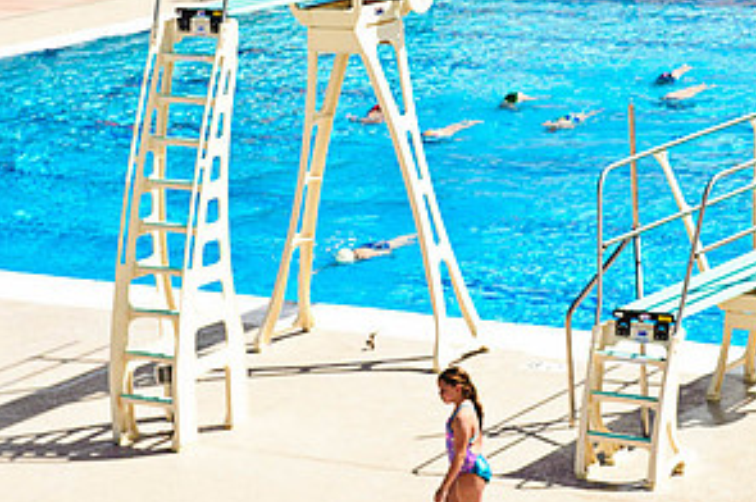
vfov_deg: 23.1
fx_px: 1196
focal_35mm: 57
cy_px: 51
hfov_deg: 34.3
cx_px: 571
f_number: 11
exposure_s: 1/500
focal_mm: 29
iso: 250
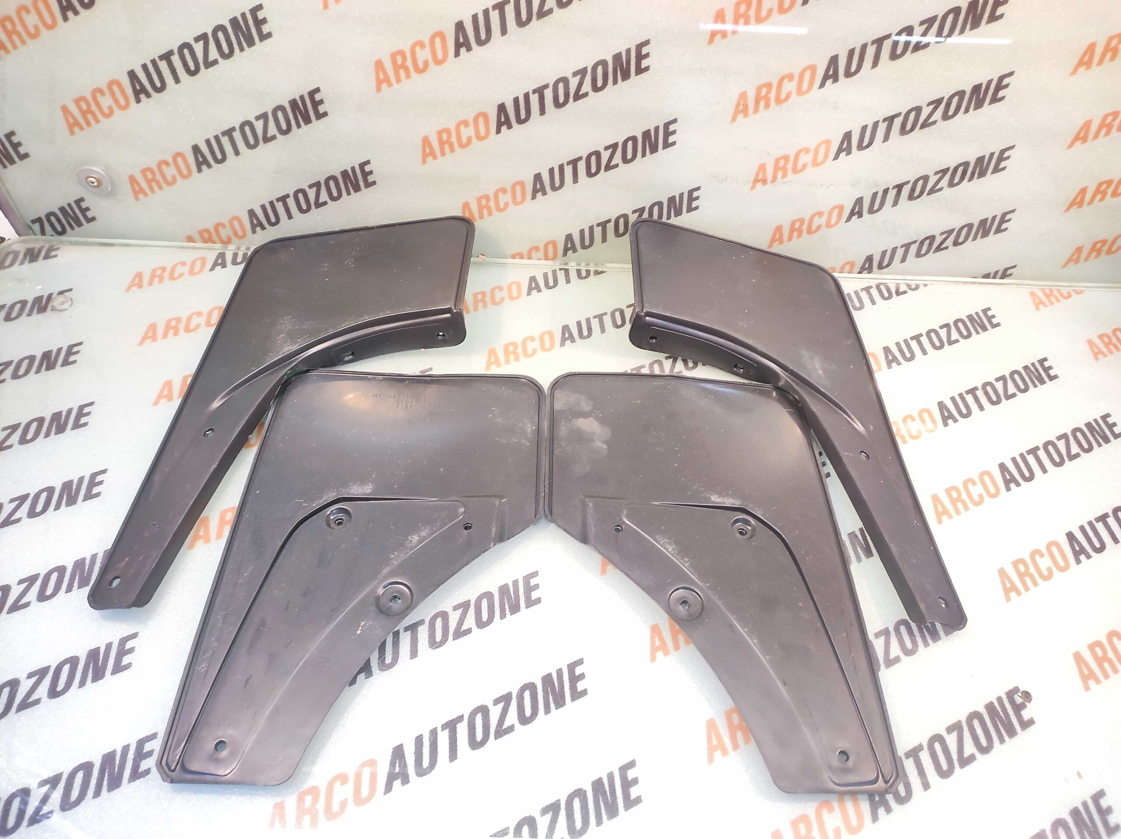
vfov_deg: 74.7
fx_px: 550
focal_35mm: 17
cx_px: 560
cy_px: 420
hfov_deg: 91.1
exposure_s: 1/33
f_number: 1.79
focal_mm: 4.74
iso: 444
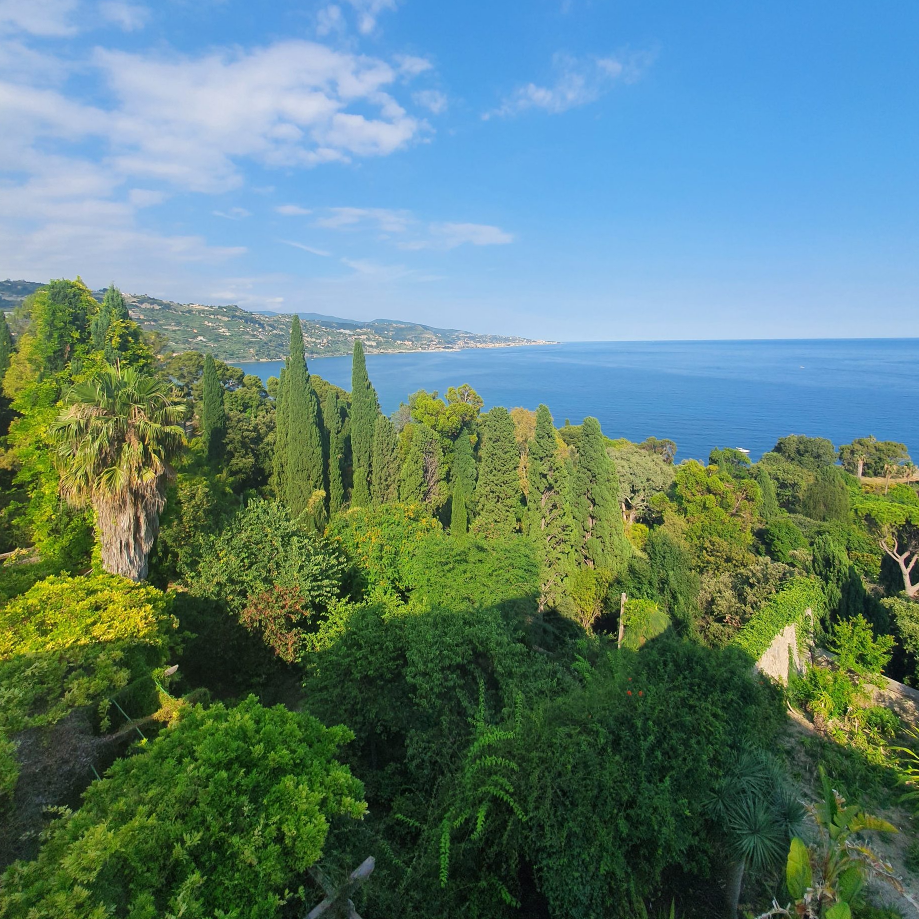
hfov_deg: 87.4
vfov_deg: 85.9
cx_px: 458
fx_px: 481
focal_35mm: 16
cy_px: 350
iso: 50
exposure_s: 1/932
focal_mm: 1.8
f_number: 2.2
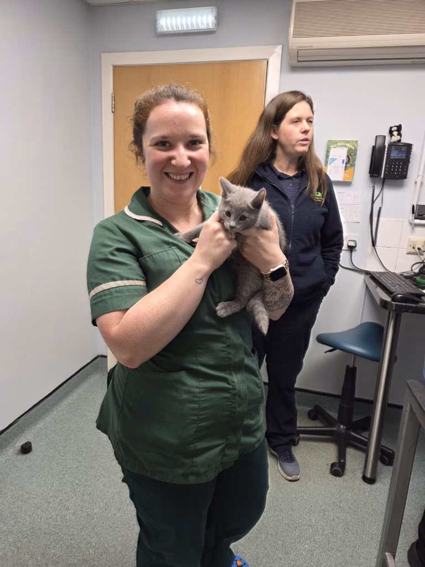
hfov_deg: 58.9
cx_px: 212
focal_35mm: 23
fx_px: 377
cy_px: 284
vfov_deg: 73.9
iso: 200
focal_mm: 6.3
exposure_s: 1/100
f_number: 1.7
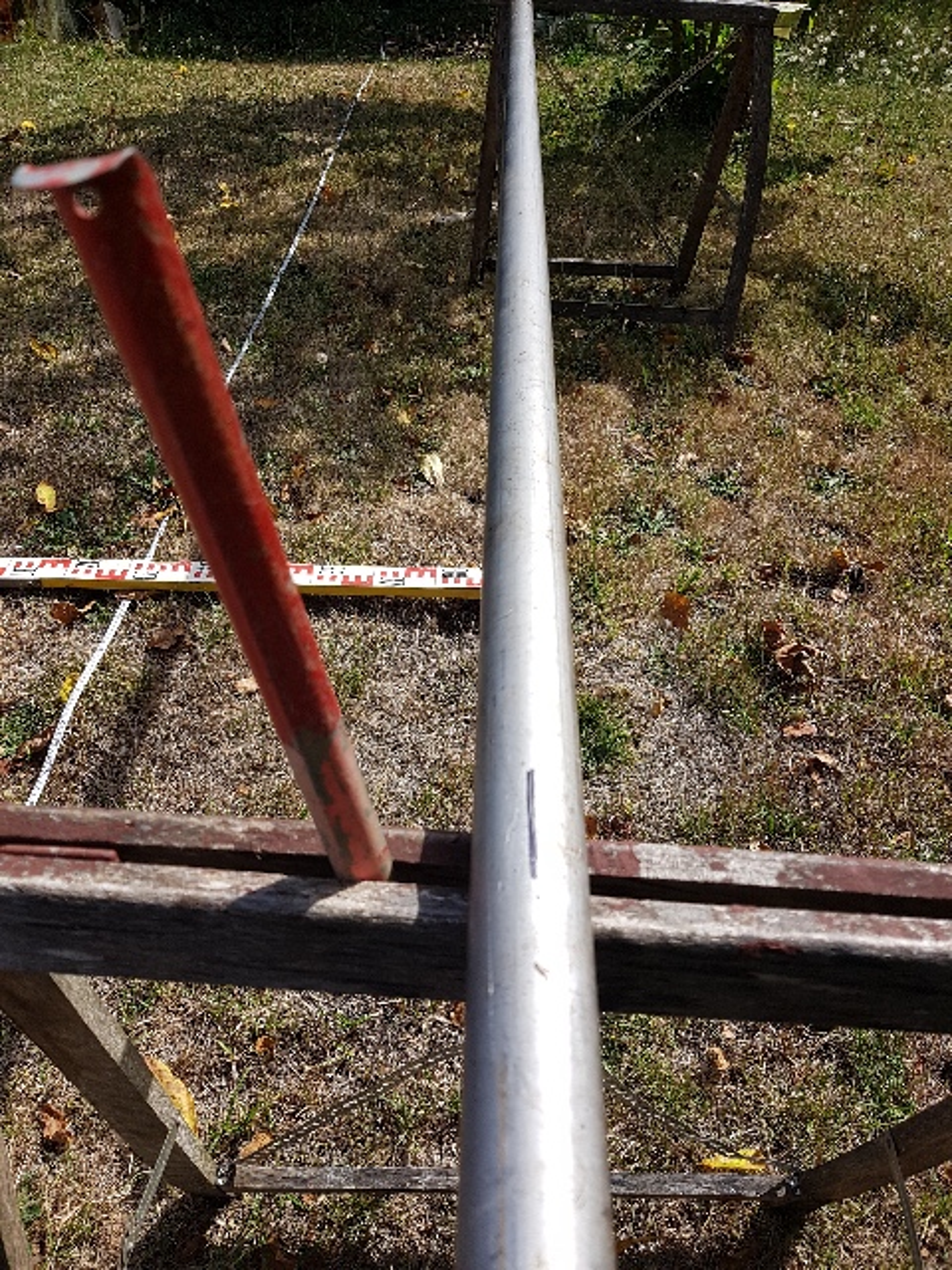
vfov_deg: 67.3
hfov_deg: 53.1
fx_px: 953
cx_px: 476
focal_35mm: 26
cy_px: 635
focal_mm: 4.2
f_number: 1.7
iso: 50
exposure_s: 1/1872
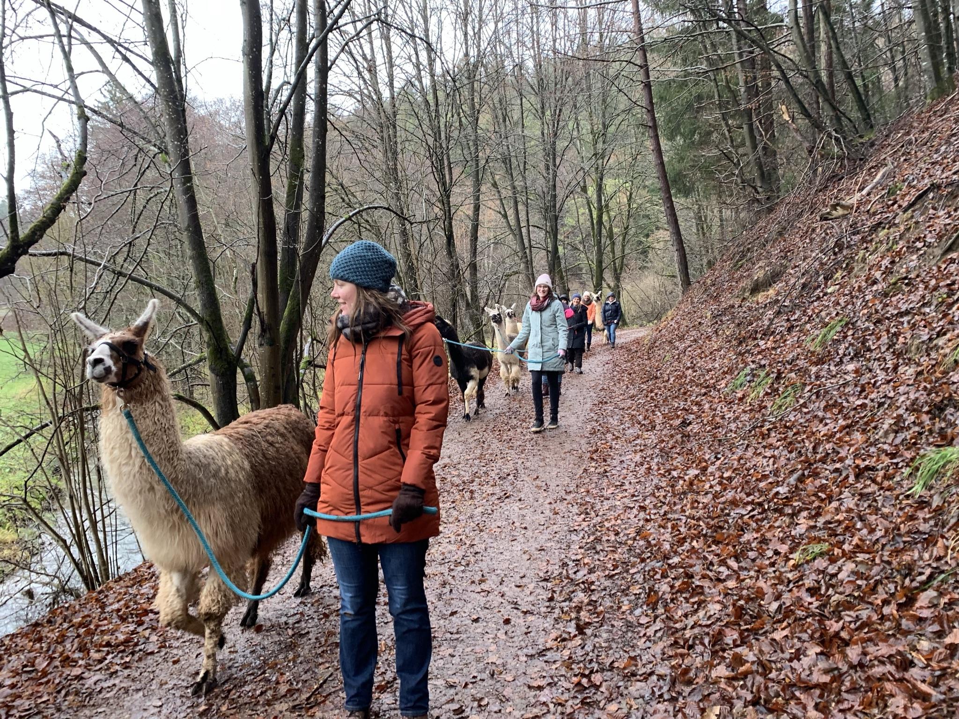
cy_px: 360
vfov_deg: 53.1
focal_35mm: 26
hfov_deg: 67.3
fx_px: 720
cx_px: 480
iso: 100
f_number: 1.8
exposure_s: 1/60
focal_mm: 4.25
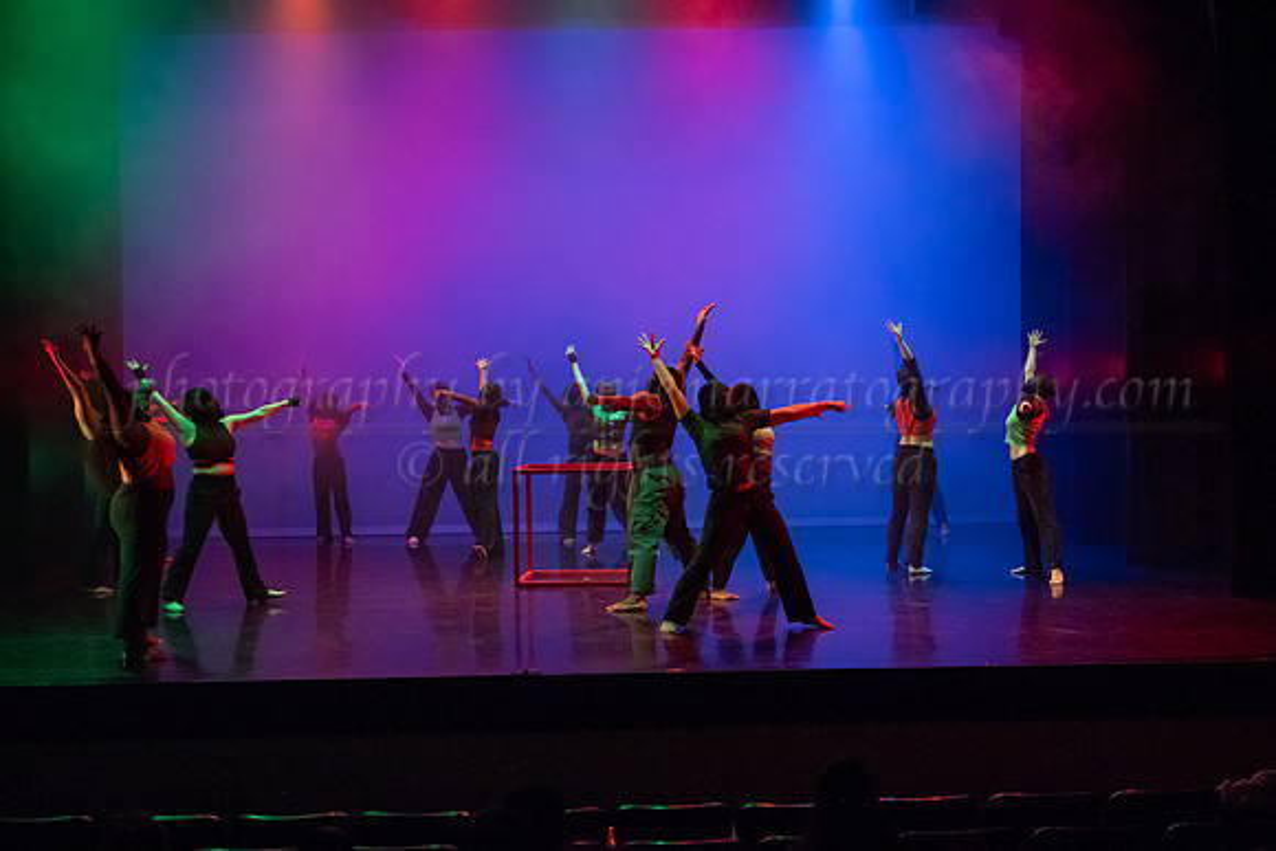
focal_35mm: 55
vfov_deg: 24.7
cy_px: 449
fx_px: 1947
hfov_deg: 36.3
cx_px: 674
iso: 4000
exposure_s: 1/320
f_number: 2.8
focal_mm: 52
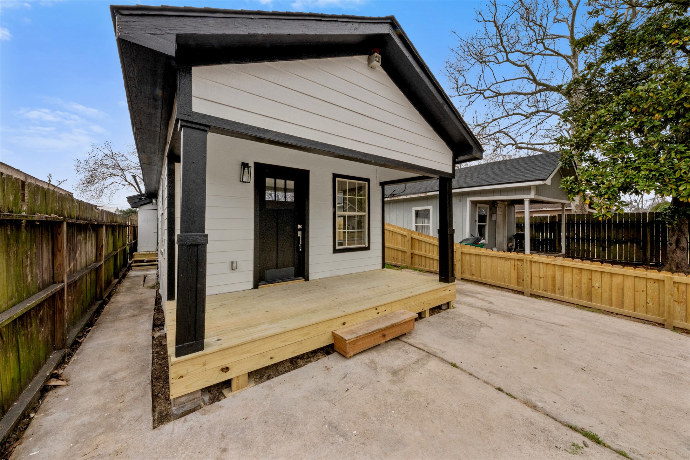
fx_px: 230
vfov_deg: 90.0
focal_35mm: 12
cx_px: 345
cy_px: 230
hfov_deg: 112.6
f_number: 9
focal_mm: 12
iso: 800
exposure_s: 1/100
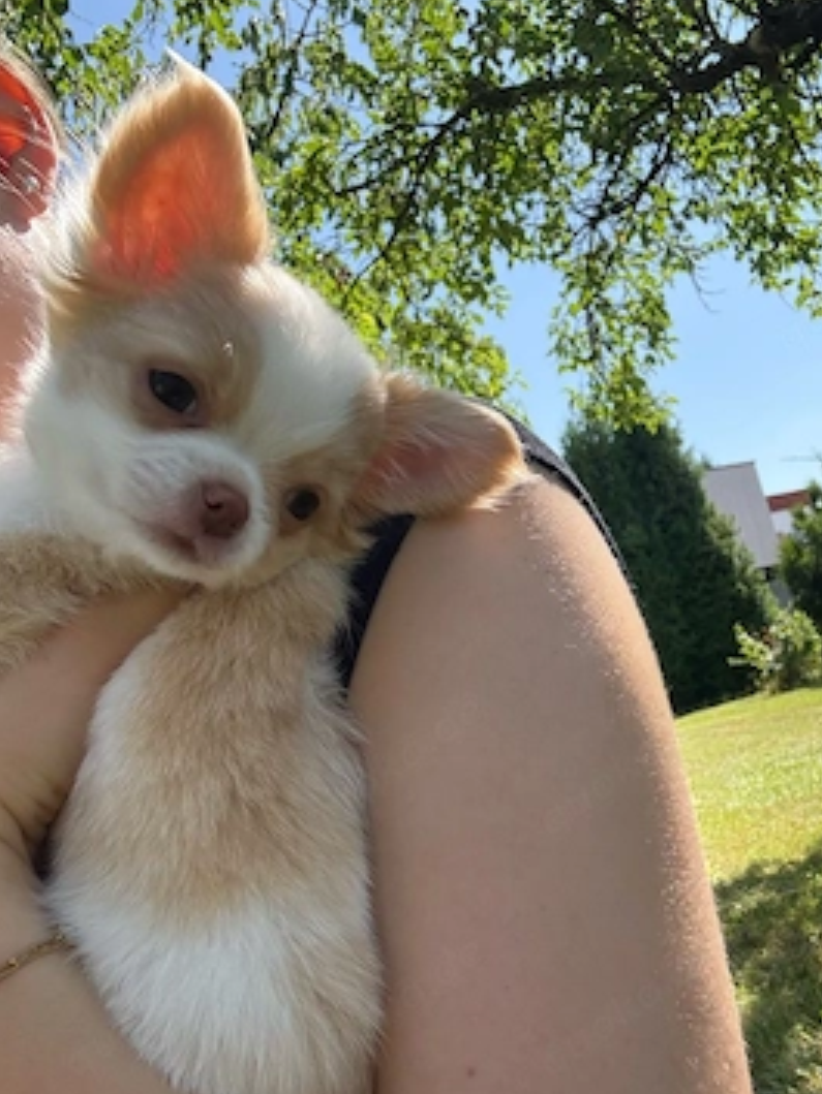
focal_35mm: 34
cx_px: 459
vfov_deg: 53.9
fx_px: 1076
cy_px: 558
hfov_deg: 41.7
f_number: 1.9
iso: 40
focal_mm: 2.69
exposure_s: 1/557
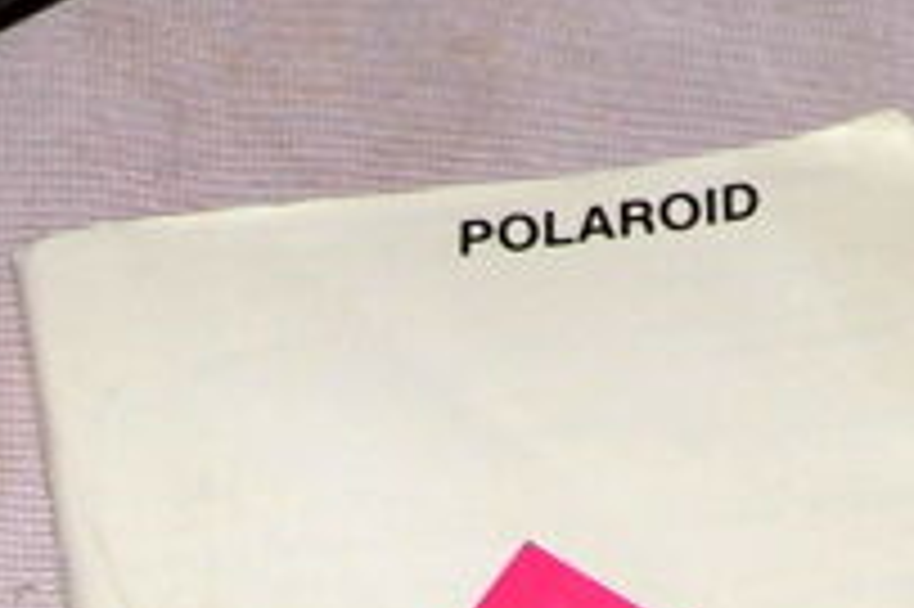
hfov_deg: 11.8
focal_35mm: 174
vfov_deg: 7.3
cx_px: 504
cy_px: -914
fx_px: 4414
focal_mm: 6.1
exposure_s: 1/60
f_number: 3.3
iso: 100
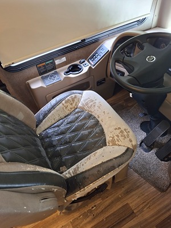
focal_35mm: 25
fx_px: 165
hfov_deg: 54.9
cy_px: 114
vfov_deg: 69.4
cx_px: 86
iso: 250
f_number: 1.8
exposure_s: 1/40
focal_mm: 4.69
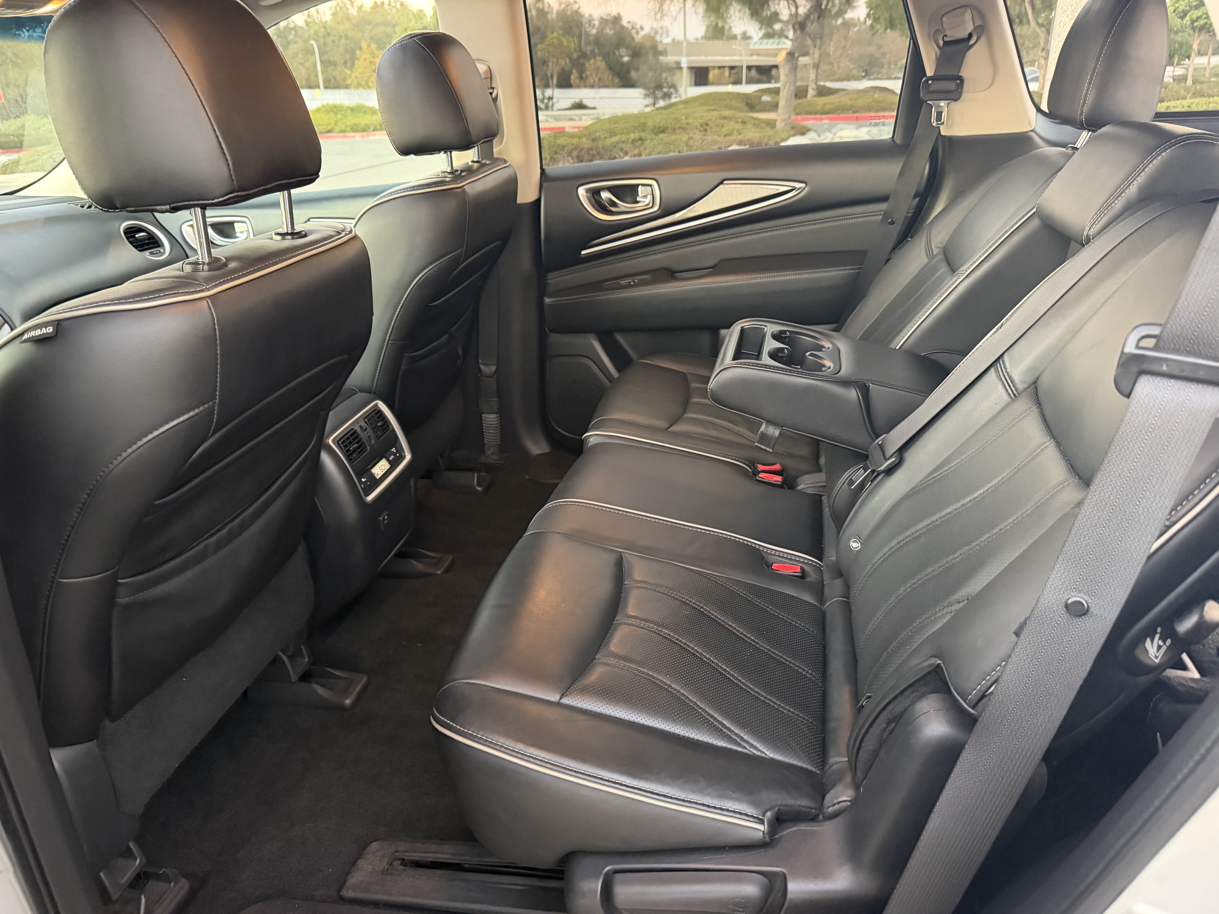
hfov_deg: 71.6
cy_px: 457
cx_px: 610
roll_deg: +1.6
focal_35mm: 24
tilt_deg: -24.4
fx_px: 845
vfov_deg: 56.8
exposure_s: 1/36
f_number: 1.78
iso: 1000
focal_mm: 6.76
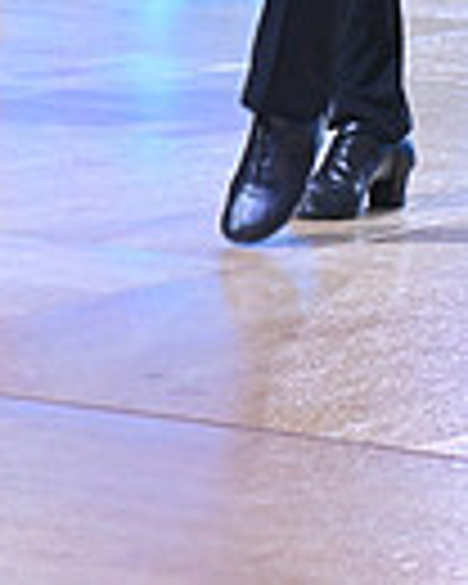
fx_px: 5073
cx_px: -119
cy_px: -207
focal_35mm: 293
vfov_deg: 6.5
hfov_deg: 5.3
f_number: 4
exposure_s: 1/250
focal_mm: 70
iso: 1600
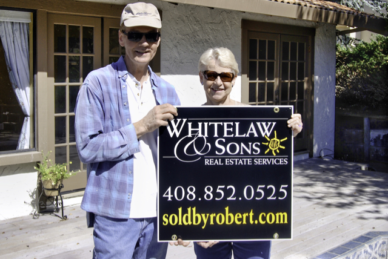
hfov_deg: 49.5
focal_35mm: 39
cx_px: 194
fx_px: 421
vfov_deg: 34.3
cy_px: 130
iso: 100
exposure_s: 1/250
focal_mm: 26
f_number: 8
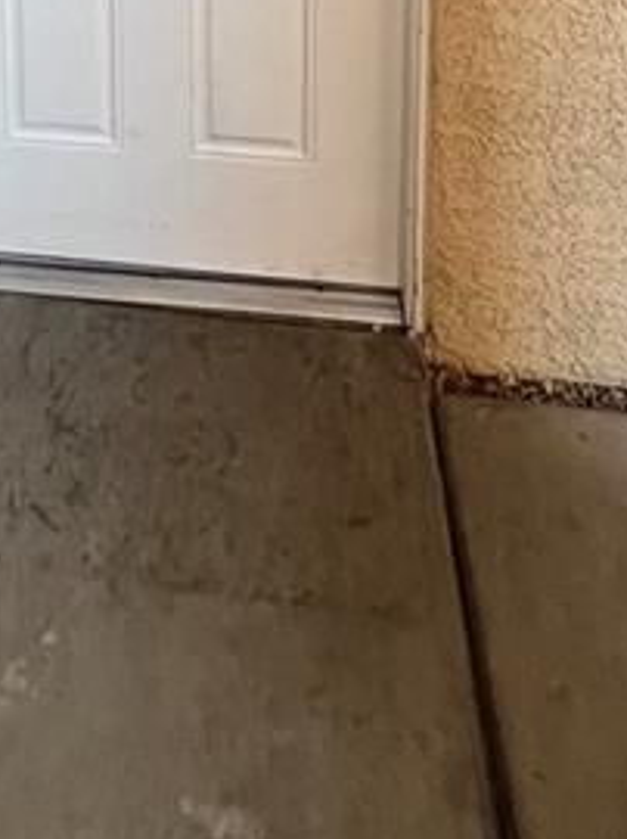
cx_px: 149
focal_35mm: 37
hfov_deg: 37.6
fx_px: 895
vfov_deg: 32.0
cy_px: -339
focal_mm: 1.57
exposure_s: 1/99
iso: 80
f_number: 1.8
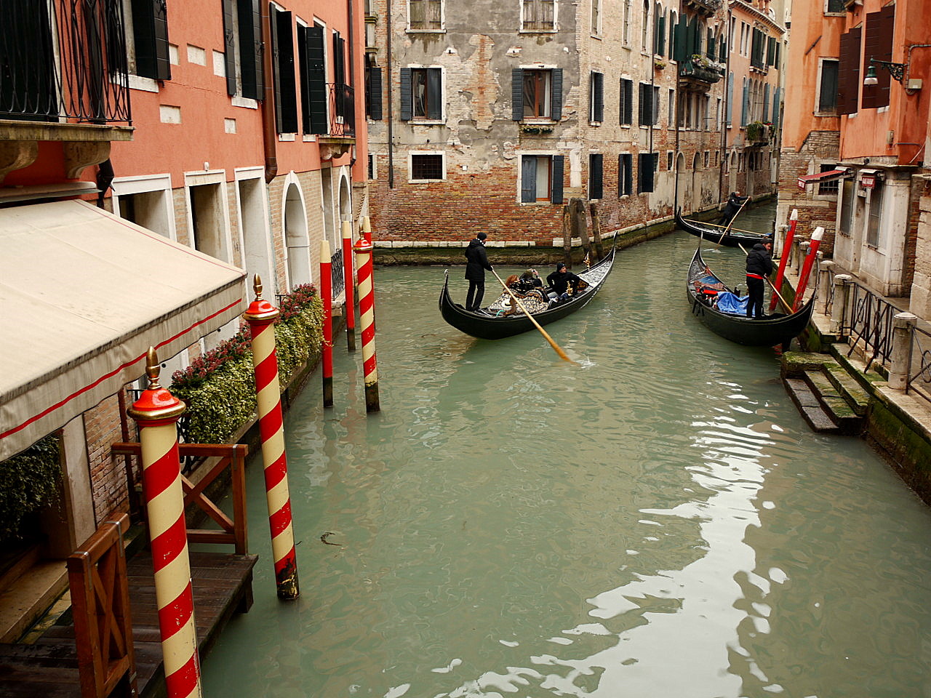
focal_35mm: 34
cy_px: 349
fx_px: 914
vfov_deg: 41.8
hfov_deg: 54.0
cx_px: 466
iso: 100
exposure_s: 1/30
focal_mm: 17
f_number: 3.8
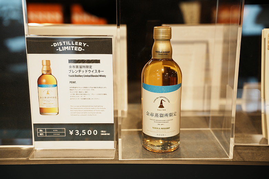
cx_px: 134
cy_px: 90
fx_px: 350
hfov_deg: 42.0
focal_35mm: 47
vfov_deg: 28.7
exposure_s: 1/100
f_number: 3.2
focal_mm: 46.9
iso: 125
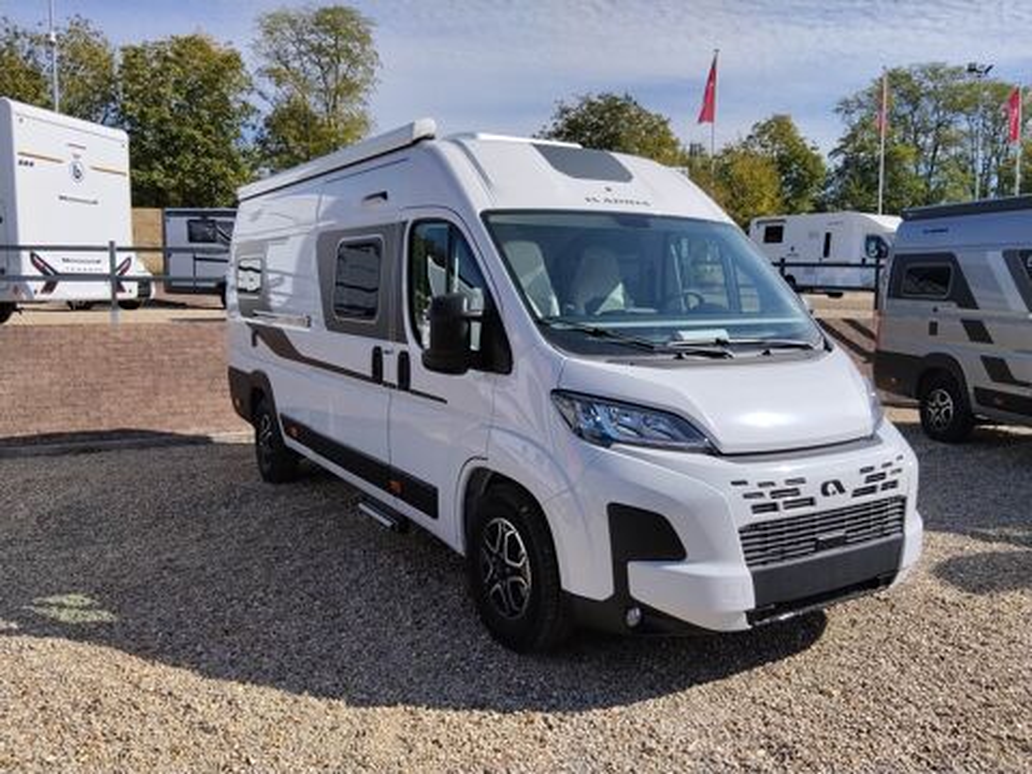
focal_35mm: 29
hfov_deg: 61.7
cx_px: 516
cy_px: 387
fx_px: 865
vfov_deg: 48.2
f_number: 1.8
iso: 50
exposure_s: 1/2455
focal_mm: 3.96
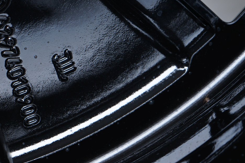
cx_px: 42
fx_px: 925
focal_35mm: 136
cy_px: 50
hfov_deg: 15.0
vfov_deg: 10.1
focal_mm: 66
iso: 250
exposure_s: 1/125
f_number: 7.1
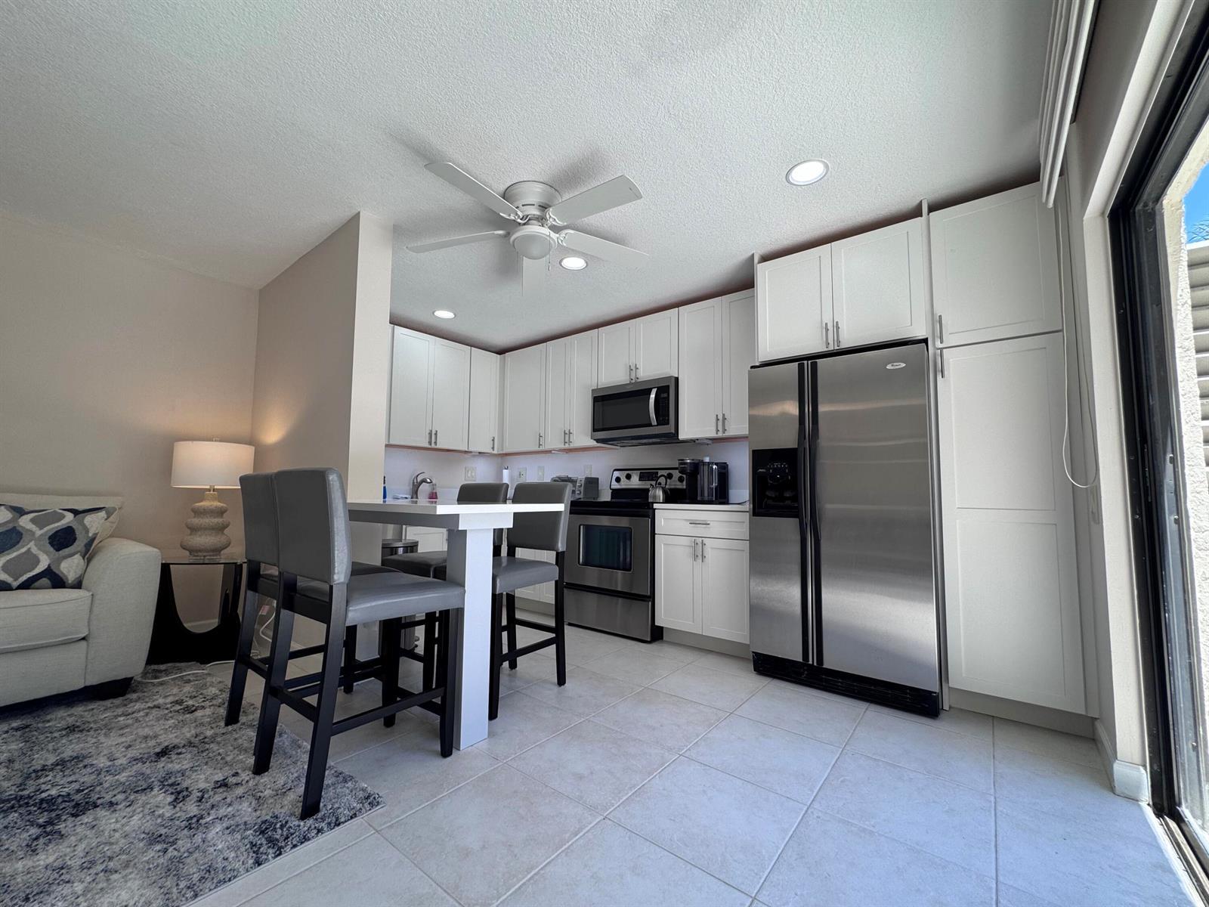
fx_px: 489
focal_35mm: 14
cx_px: 604
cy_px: 454
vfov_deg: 85.7
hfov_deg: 102.1
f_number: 2.2
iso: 80
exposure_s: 1/120
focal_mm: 2.22
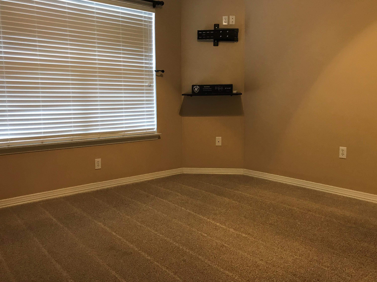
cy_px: 141
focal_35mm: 28
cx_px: 188
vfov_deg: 49.7
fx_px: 305
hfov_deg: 63.5
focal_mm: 3.99
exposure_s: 1/15
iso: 50
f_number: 1.8
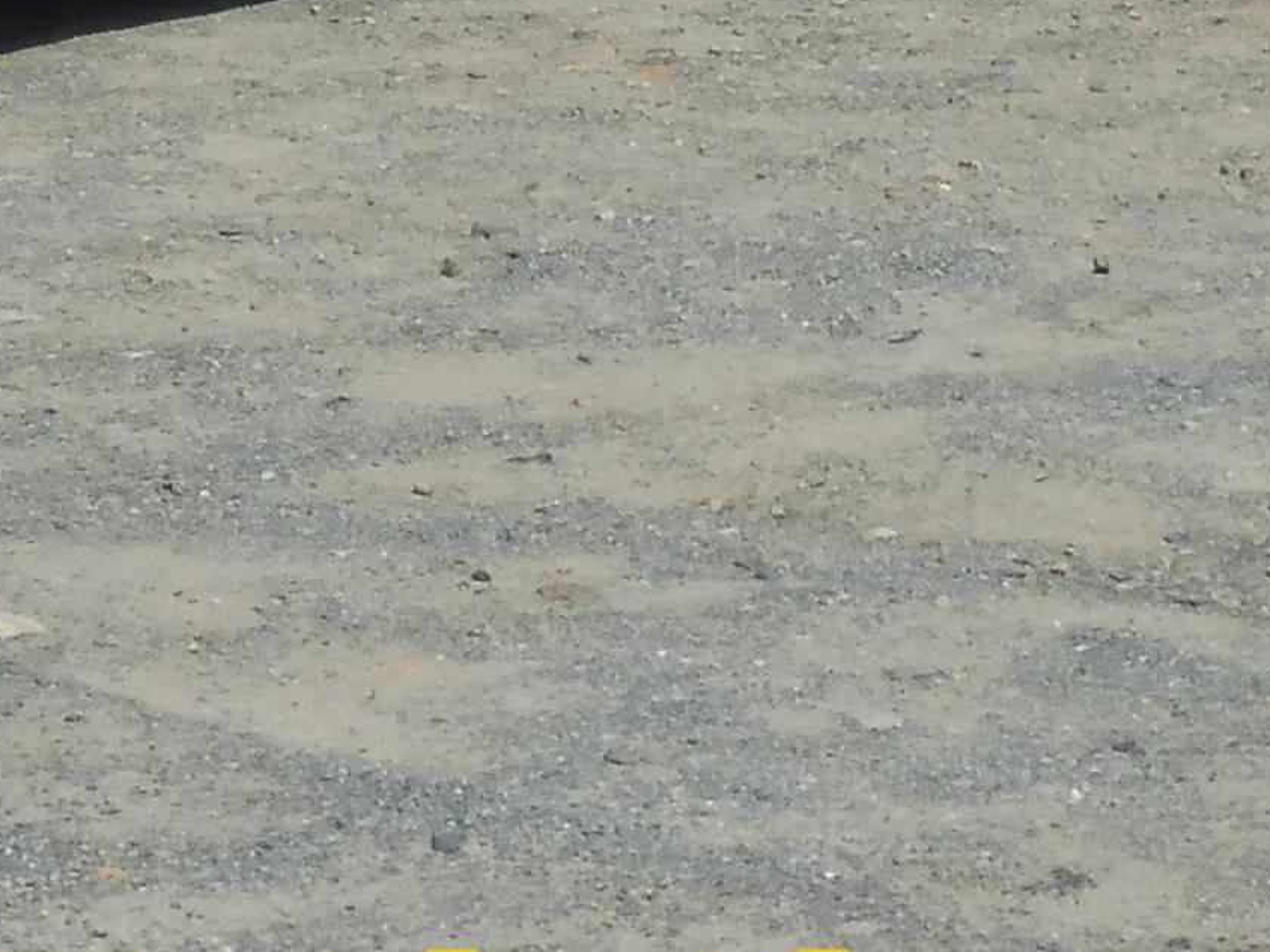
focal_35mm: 165
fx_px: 6054
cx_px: -1094
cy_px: -756
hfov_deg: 11.1
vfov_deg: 8.6
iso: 100
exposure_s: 1/2000
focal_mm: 6.1
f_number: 3.7
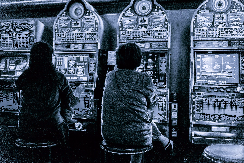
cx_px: 122
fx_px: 237
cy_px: 82
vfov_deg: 37.9
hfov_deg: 54.4
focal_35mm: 35
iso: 2000
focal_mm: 35
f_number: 2.8
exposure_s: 1/250
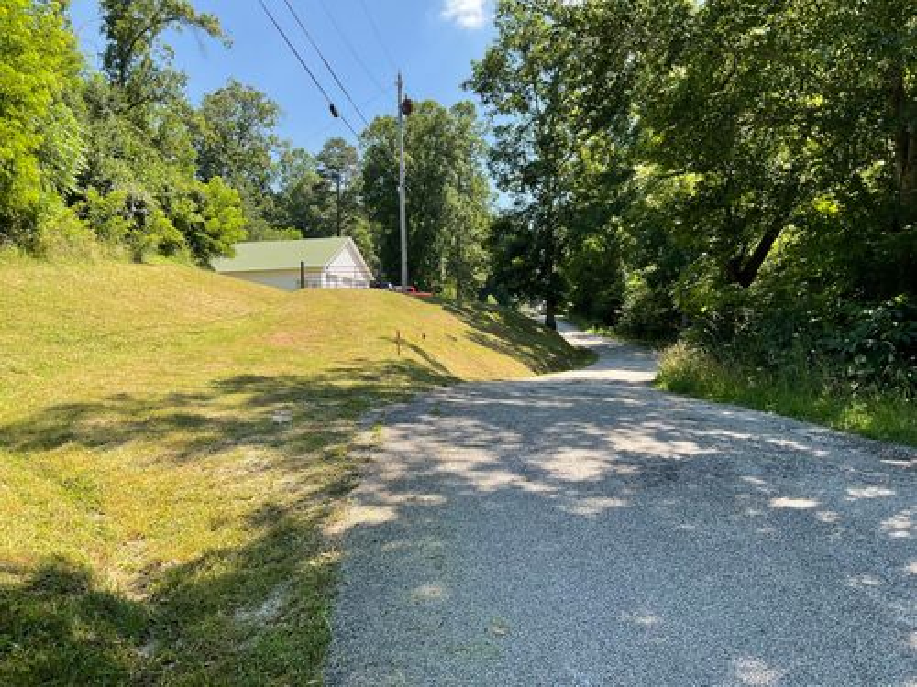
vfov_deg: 48.2
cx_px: 458
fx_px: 768
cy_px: 344
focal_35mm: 29
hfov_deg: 61.7
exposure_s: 1/683
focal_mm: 3
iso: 16
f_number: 1.8
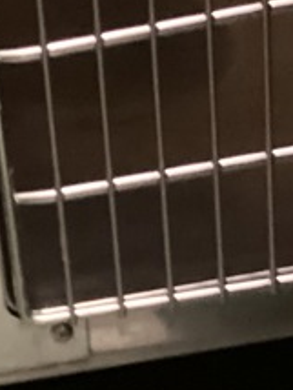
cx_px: -258
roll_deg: +14.8
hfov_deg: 9.5
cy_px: 589
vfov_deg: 12.6
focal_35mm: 148
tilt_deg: -37.0
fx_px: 1667
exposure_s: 1/30
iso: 400
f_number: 2.4
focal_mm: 3.3
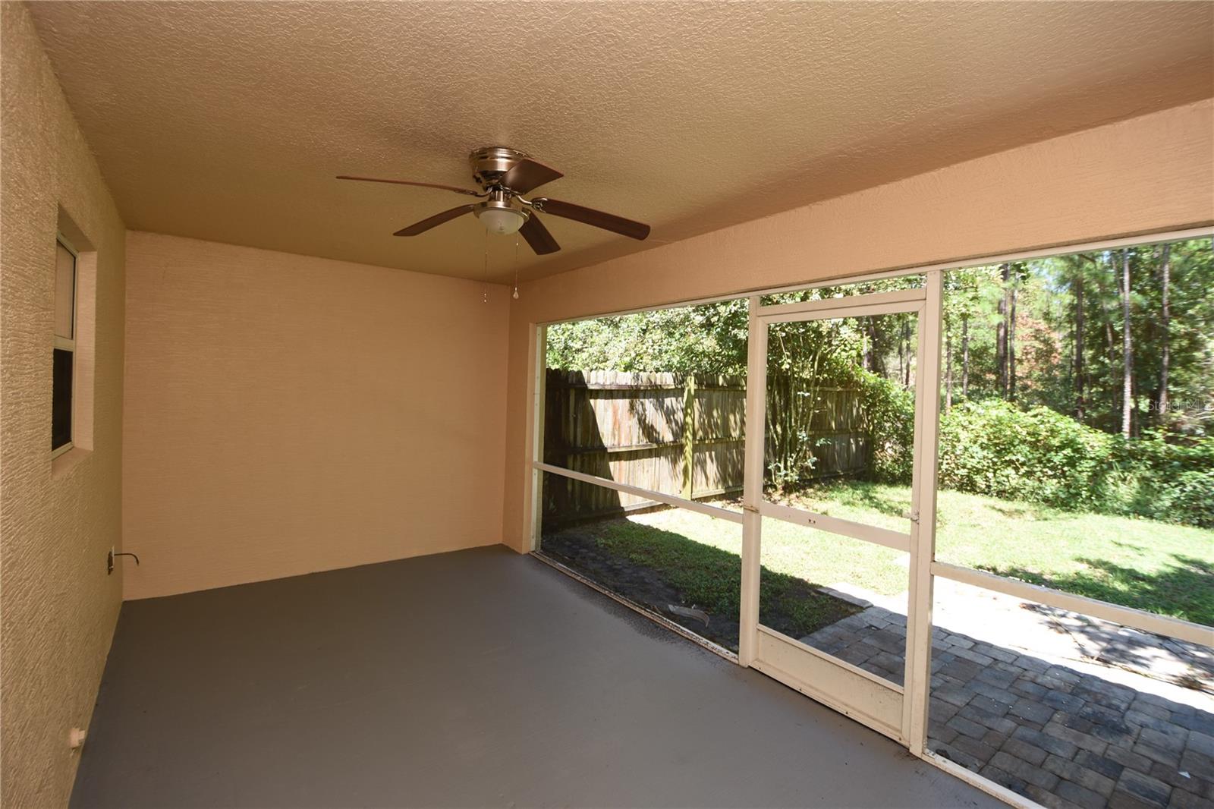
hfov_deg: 100.4
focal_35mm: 15
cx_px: 607
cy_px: 404
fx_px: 506
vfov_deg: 77.3
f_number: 4
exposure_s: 1/60
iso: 100
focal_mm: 10
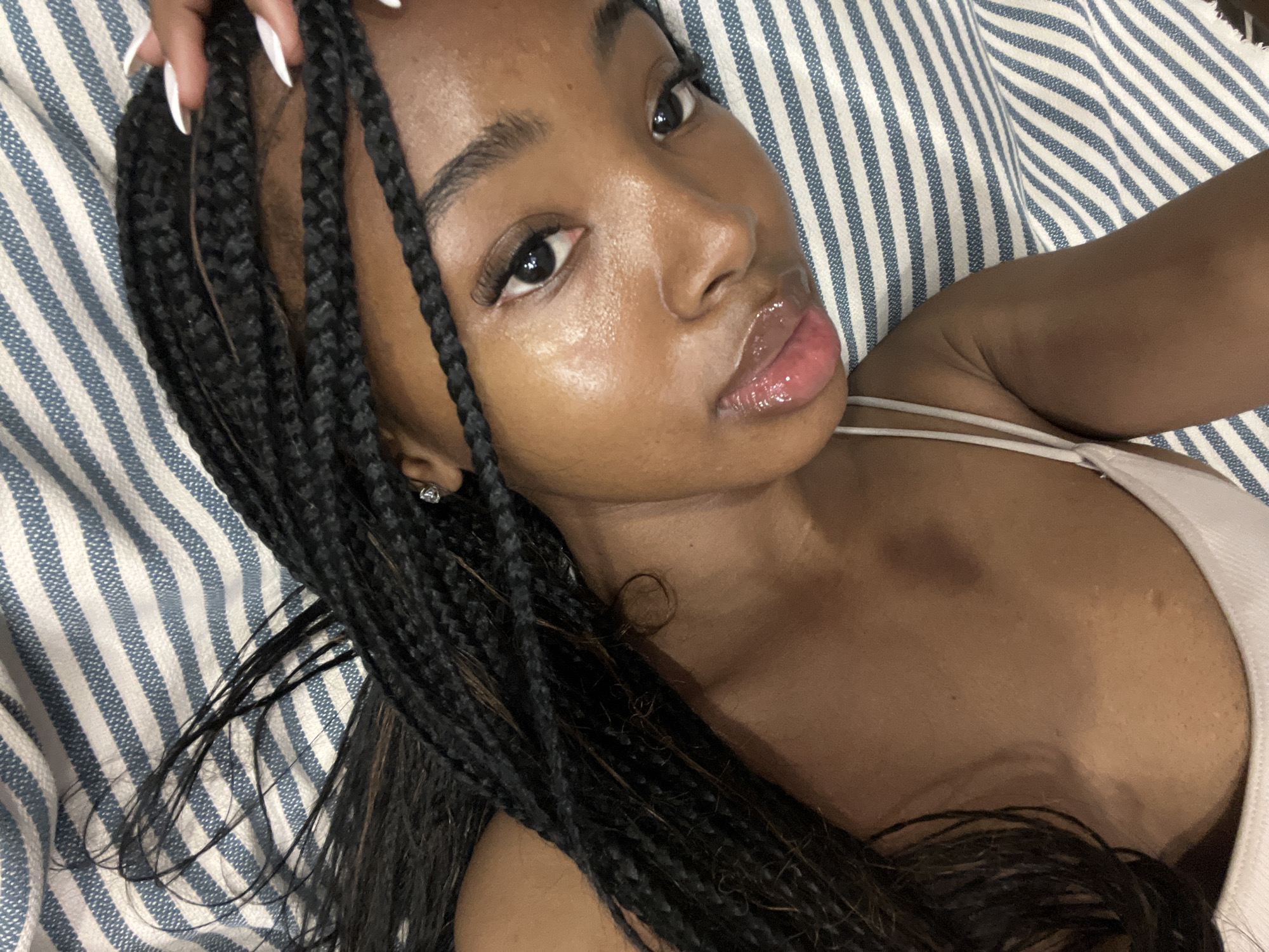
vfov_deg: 58.9
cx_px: 634
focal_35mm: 23
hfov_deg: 73.9
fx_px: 843
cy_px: 476
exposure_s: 1/25
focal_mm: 2.71
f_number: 2.2
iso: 500
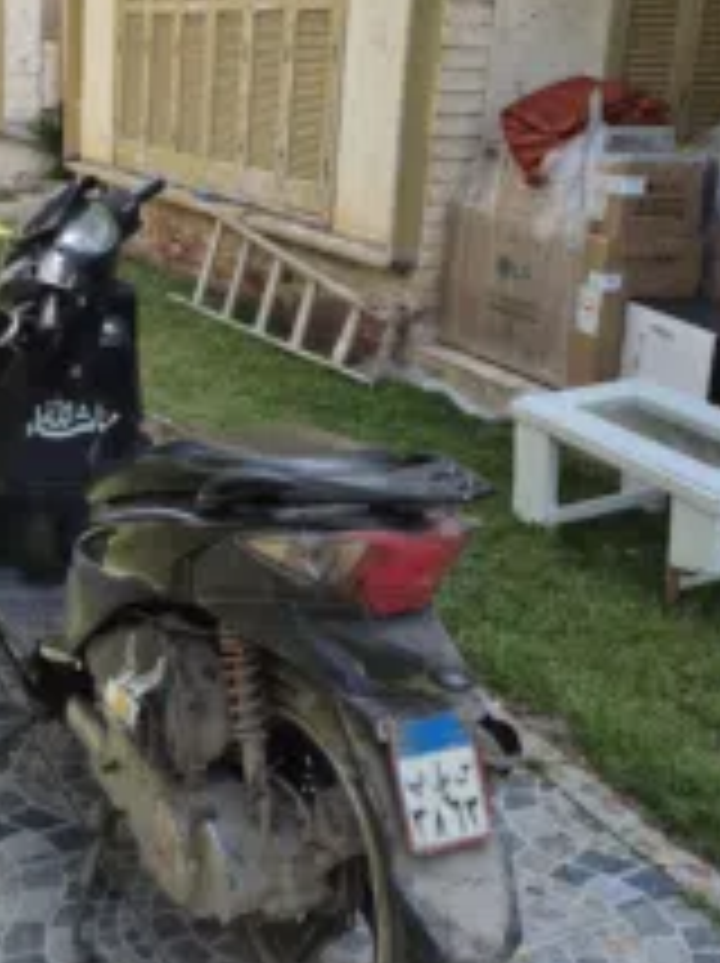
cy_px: 315
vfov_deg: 43.2
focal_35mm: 43
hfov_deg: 32.5
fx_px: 1195
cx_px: 126
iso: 25
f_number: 1.8
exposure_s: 1/710
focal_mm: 5.4
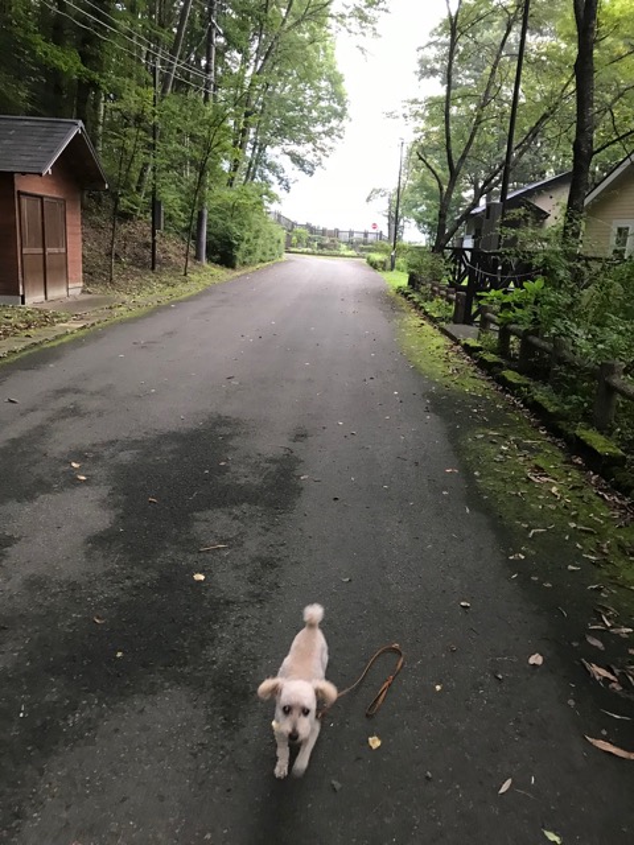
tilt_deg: -14.2
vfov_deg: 63.4
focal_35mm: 28
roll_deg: -5.1
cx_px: 317
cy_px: 422
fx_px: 684
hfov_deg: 49.7
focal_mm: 3.99
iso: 64
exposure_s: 1/15
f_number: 1.8
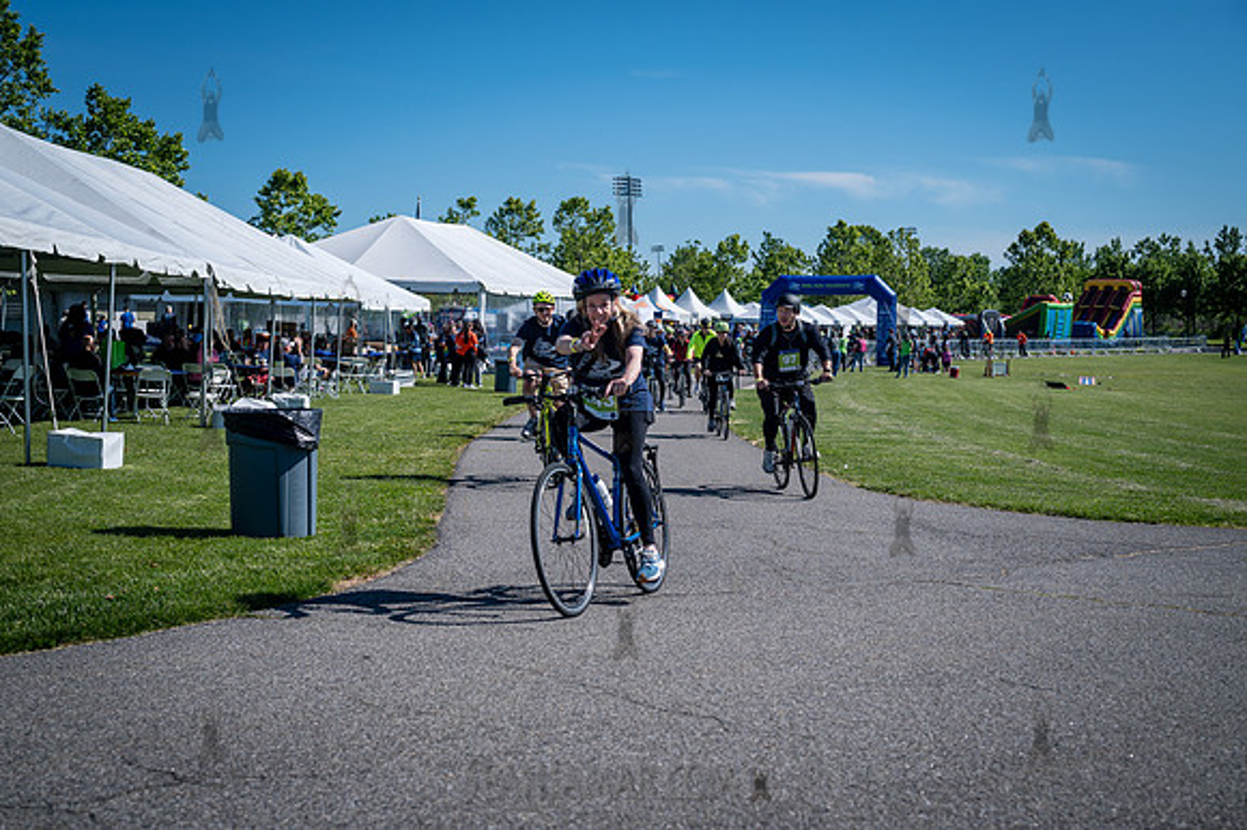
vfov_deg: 28.3
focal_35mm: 48
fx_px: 1645
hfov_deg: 41.5
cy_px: 415
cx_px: 624
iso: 160
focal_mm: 47
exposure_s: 1/1600
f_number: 4.5
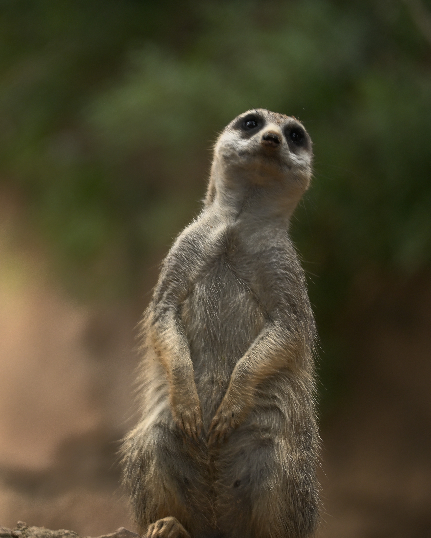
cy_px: 269
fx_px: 8435
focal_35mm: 529
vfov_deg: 3.7
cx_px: 105
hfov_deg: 2.9
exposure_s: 1/400
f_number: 6.3
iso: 800
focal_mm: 250
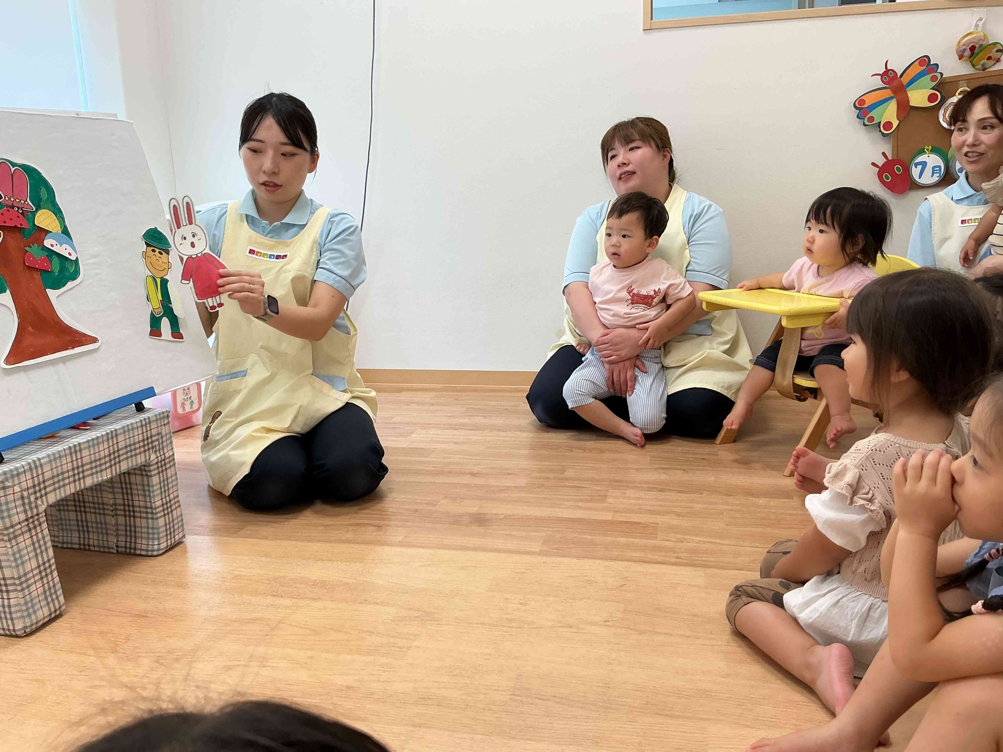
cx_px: 502
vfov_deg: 48.2
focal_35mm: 29
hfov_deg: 61.7
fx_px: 840
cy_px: 376
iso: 25
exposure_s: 1/120
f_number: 1.8
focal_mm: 3
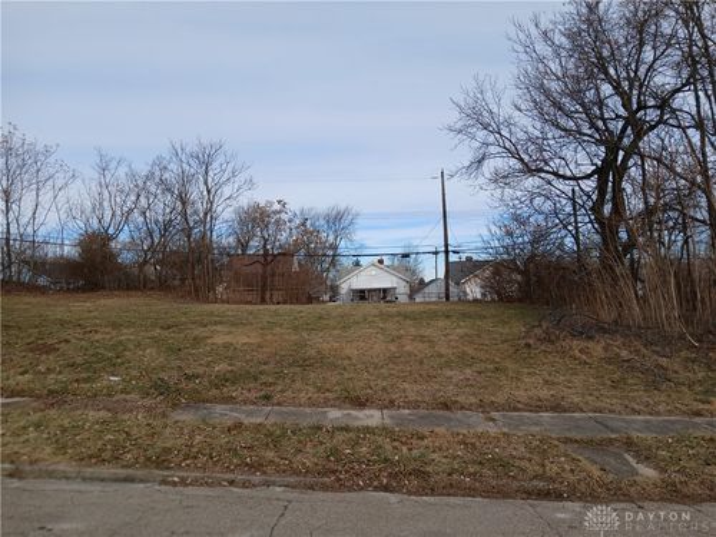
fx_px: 538
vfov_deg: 53.1
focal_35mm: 26
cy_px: 268
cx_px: 358
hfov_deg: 67.3
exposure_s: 1/570
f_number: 1.8
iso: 20
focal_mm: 3.98
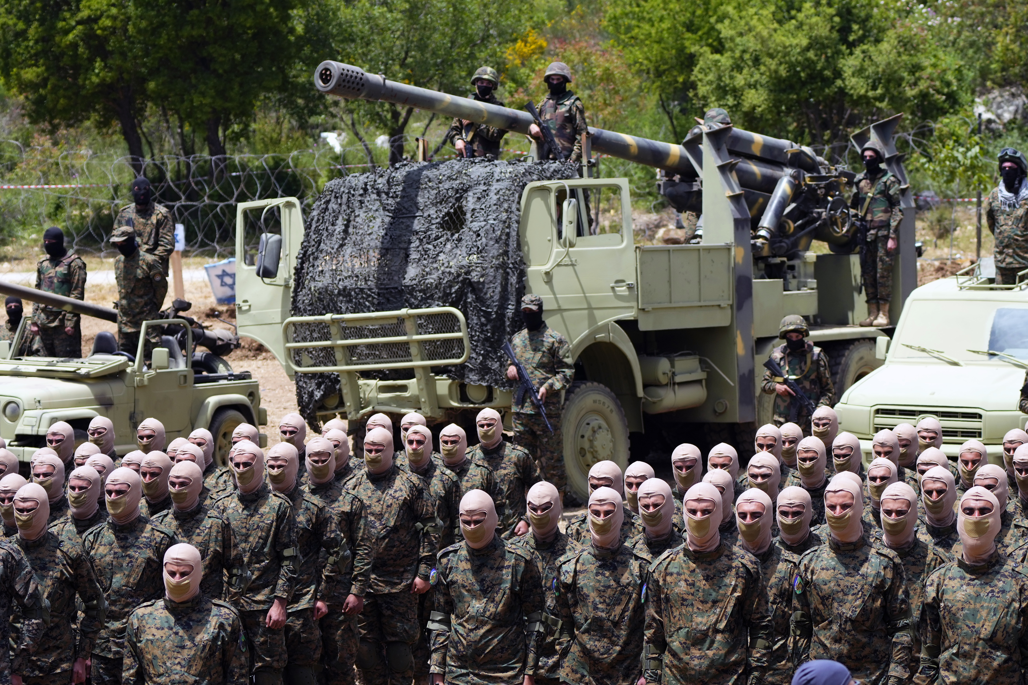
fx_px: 4283
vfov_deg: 9.1
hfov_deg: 13.7
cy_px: 342
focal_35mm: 150
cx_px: 514
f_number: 5.6
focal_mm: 100
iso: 200
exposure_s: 1/1250
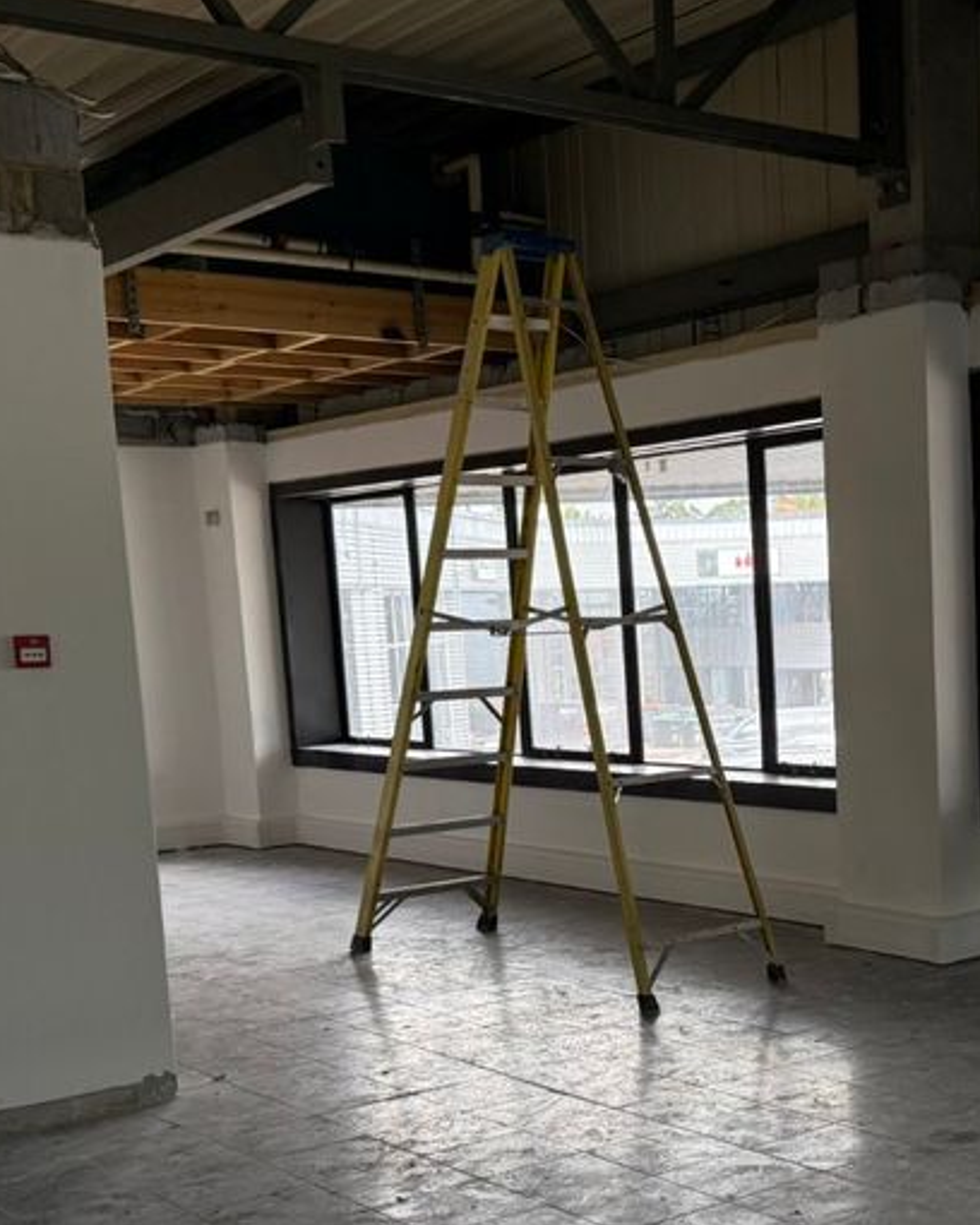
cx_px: 841
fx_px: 1849
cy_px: 866
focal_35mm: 51
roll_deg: +2.2
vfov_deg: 36.1
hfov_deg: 28.8
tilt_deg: -7.7
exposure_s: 1/167
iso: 200
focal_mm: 6.76
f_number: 1.78
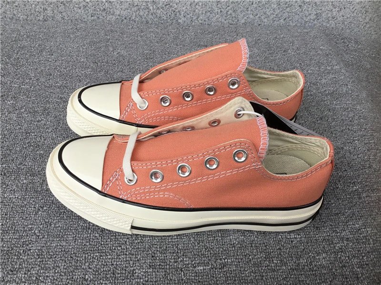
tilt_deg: -46.2
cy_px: 142
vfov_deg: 45.4
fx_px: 341
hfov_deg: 58.4
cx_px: 190
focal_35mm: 31
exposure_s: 1/422
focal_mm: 3.3
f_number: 2.4
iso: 25
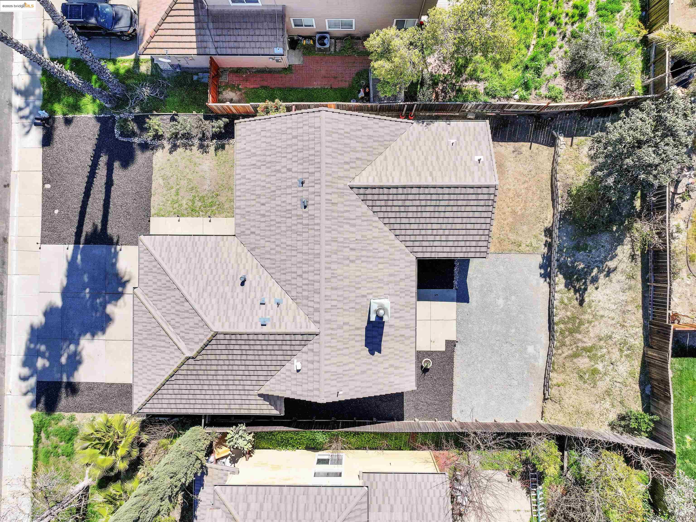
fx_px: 482
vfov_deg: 56.8
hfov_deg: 71.6
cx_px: 348
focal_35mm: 24
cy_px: 261
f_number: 2.8
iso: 190
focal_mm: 12.29
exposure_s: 1/1000
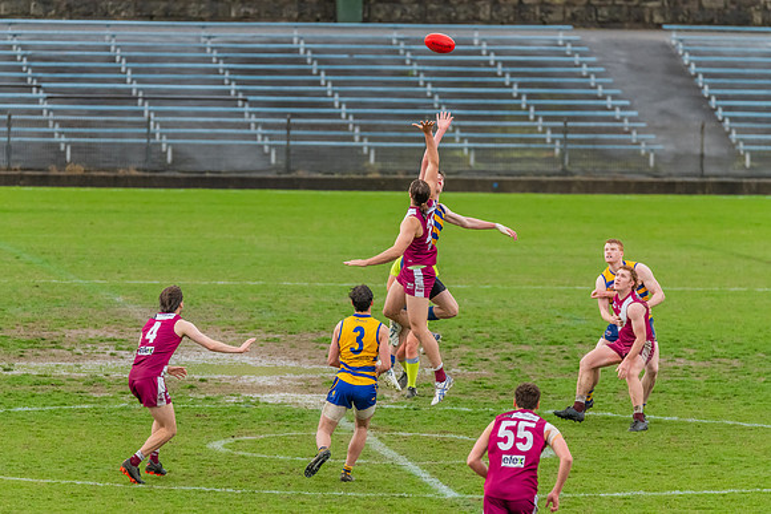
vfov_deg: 3.4
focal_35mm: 407
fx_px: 8710
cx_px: 379
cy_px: 253
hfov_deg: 5.1
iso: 3600
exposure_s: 1/1600
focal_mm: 400
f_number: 6
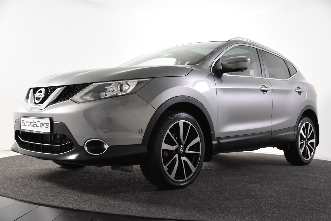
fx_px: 359
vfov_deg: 34.2
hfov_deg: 49.6
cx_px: 166
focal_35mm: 39
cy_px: 110
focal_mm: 26
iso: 1600
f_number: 4.5
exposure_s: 1/80
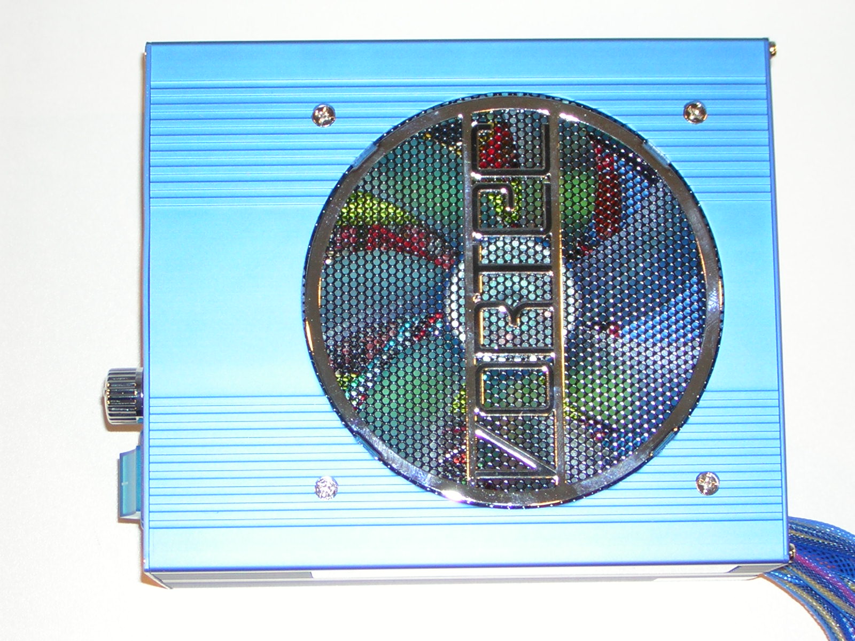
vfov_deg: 13.7
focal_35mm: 108
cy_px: 320
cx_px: 428
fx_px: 2668
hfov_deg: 18.2
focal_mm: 14.1
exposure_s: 1/60.1
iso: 50
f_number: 4.7
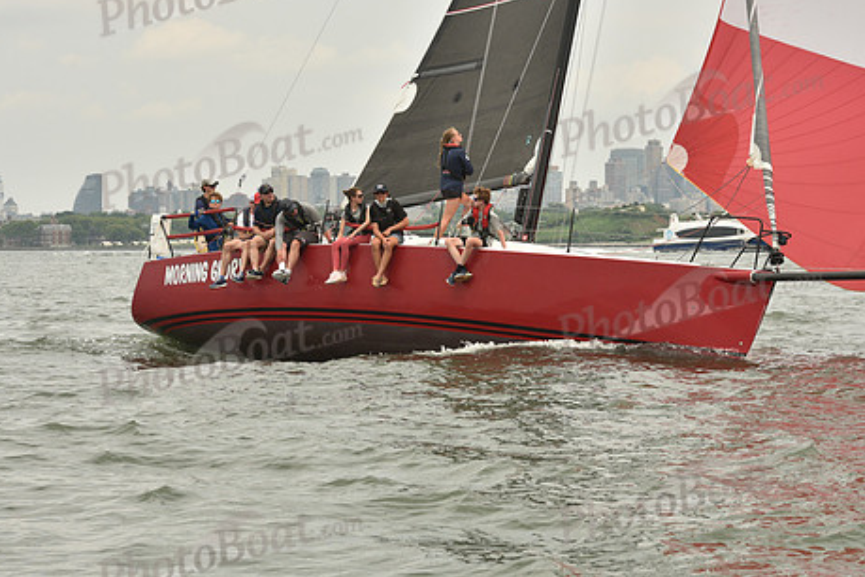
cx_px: 462
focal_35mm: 120
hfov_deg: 17.1
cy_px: 233
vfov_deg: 11.4
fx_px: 2883
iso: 250
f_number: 9
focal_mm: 95
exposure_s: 1/640
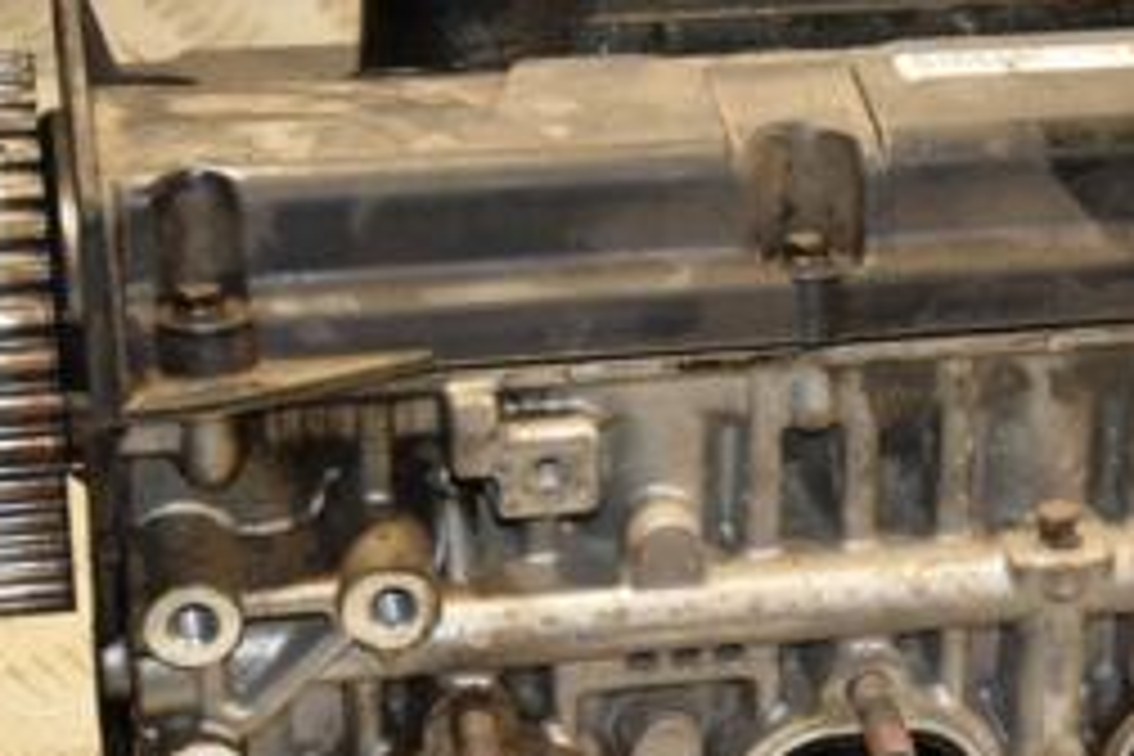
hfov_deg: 16.1
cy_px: 392
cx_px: 1062
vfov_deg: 11.0
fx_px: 3943
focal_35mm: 125
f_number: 5
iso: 800
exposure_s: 1/125
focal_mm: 35
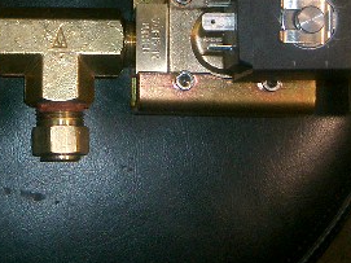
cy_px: -13
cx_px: 66
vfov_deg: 15.7
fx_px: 932
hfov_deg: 21.0
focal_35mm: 92
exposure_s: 1/50
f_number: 4.8
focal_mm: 8
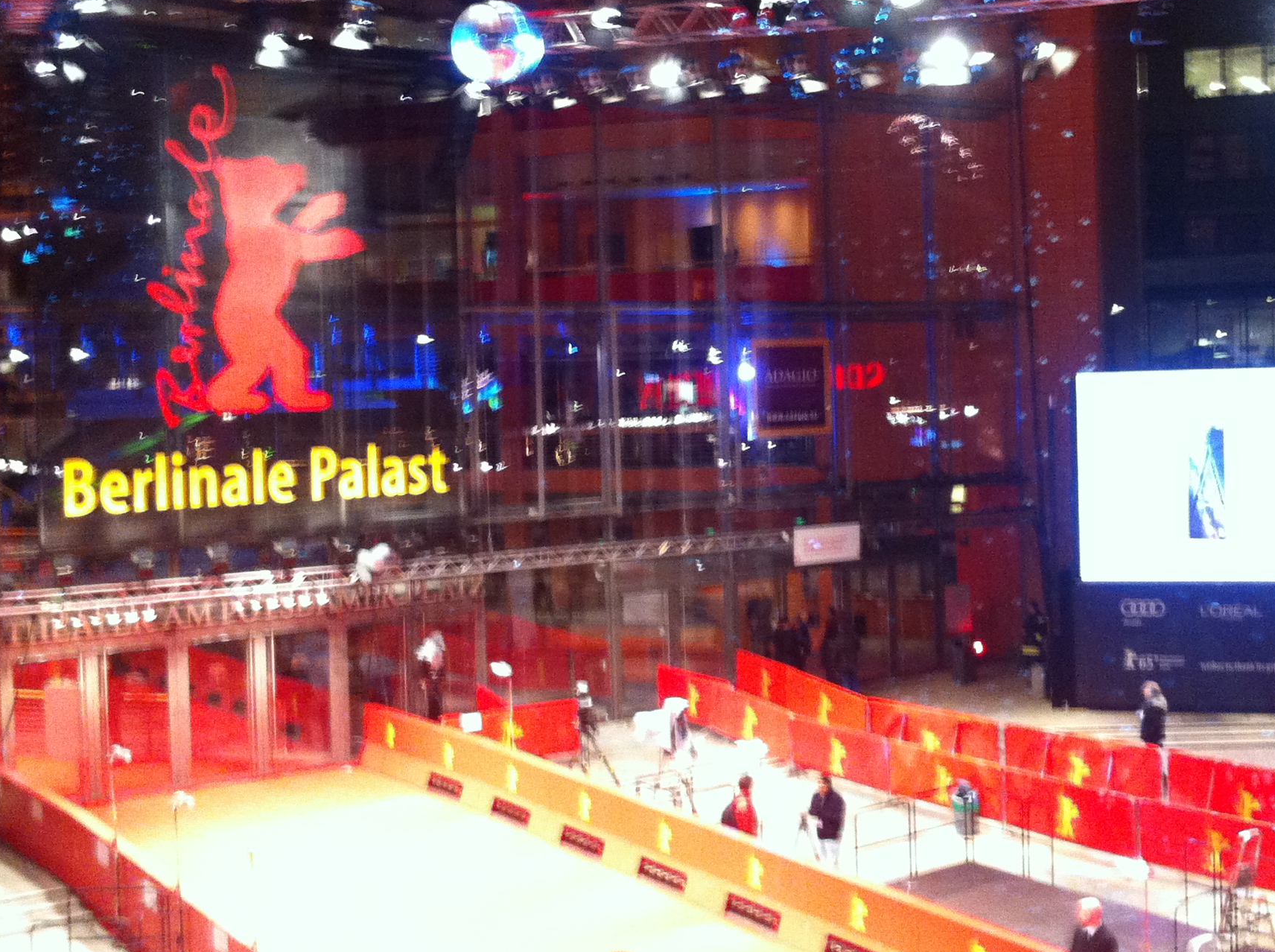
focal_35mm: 53
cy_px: 340
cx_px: 784
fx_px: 1949
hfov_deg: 36.1
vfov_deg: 27.3
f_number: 2.8
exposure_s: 1/15
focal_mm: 3.85
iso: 320
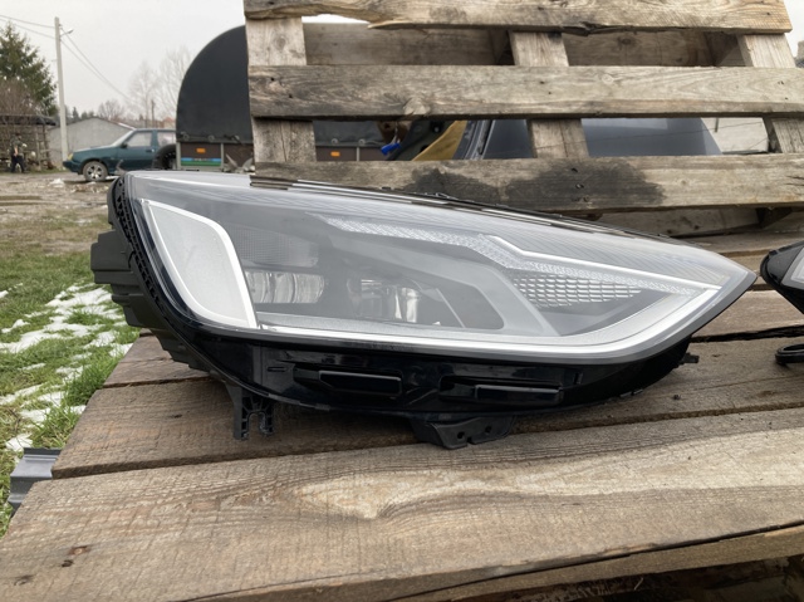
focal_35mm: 28
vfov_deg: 49.7
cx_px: 402
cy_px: 301
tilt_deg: -12.4
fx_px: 650
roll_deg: -3.1
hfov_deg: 63.5
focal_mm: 3.99
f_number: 1.8
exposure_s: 1/197
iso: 20
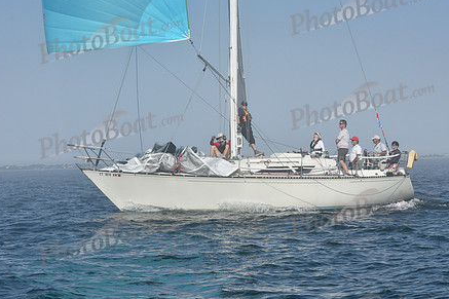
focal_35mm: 93
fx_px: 1159
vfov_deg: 14.7
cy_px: 171
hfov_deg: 21.9
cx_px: 237
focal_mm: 70
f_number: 10
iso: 320
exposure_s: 1/1250
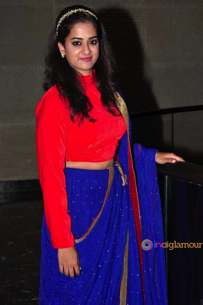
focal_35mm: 68
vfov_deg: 29.9
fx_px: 572
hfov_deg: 20.1
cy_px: 152
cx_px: 102
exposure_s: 1/125
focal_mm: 45
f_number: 9
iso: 400
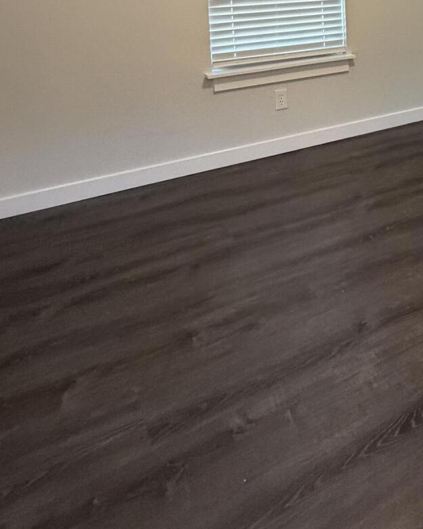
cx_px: 405
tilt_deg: -3.0
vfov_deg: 44.3
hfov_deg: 38.4
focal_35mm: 35
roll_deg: +2.2
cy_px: 5
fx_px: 548
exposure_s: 1/60
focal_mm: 2.22
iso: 500
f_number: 2.2
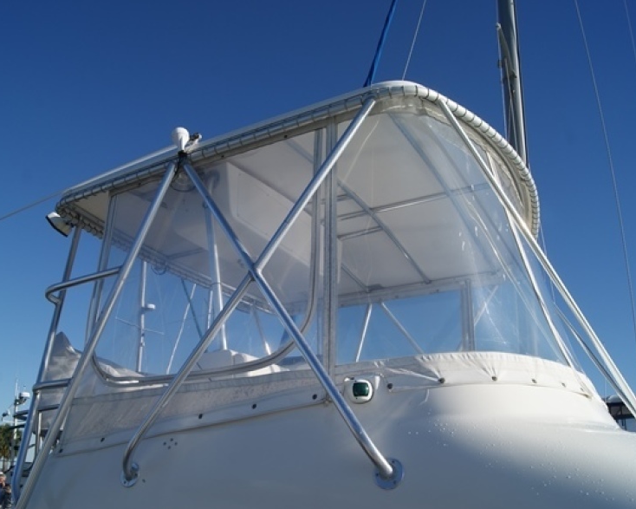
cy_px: 253
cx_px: 294
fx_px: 583
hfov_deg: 57.1
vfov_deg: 47.1
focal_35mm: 31
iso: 100
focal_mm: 18
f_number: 10
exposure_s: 1/200
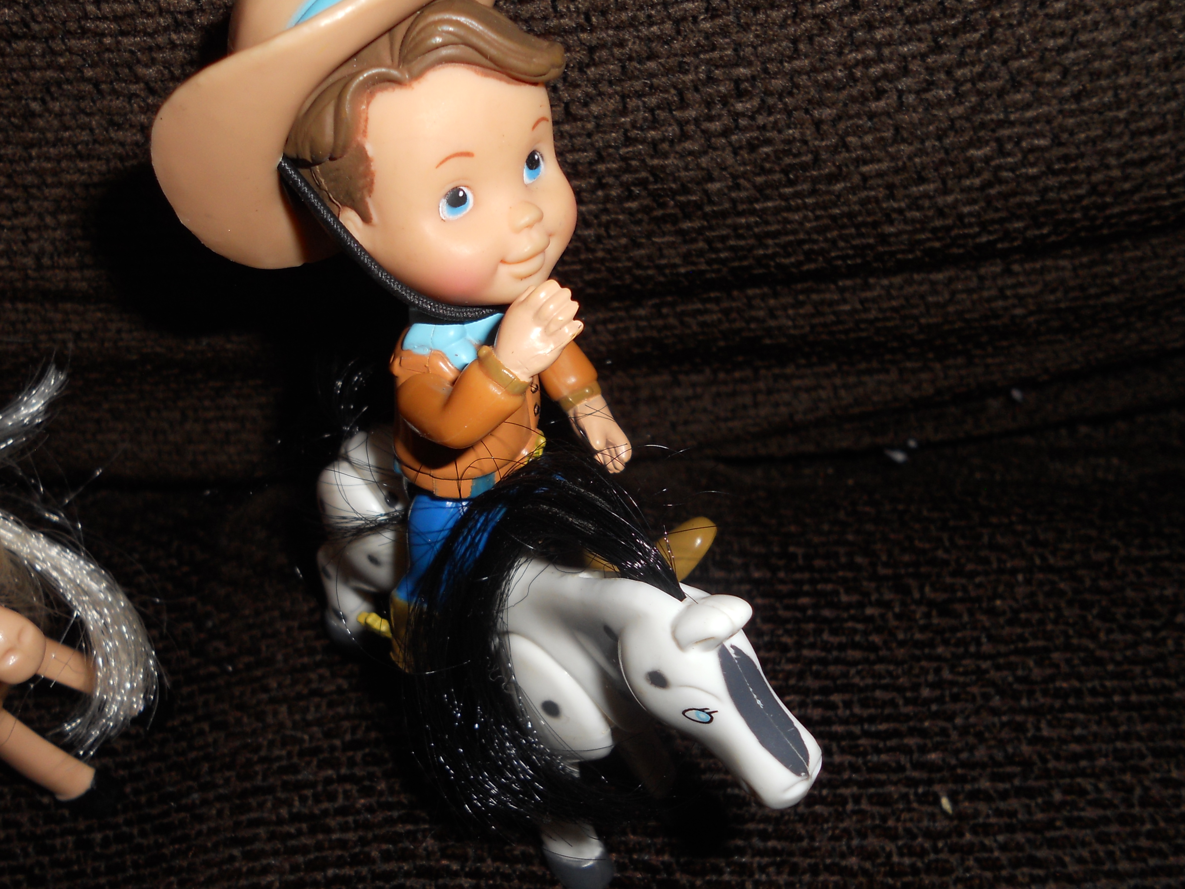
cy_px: 486
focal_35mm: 40
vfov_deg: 35.9
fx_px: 1369
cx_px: 492
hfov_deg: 46.6
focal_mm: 5.8
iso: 80
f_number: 8.8
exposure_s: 1/25
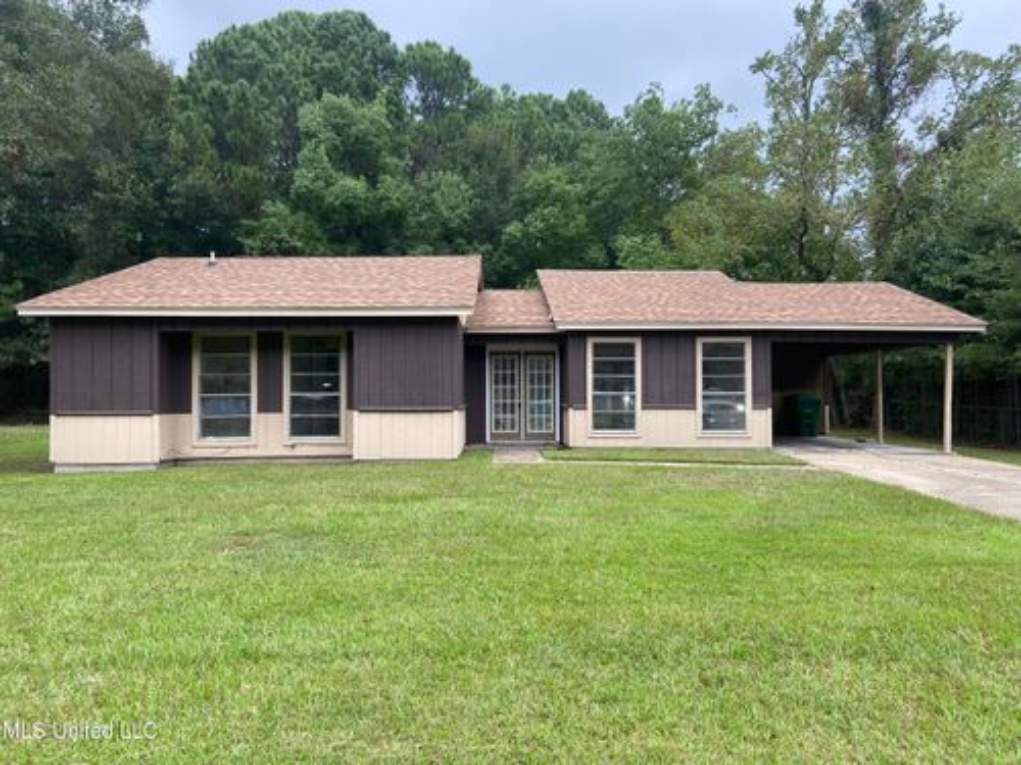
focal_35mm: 26
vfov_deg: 53.1
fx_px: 767
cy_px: 382
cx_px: 510
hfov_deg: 67.3
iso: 40
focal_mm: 4.25
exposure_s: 1/122
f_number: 1.8
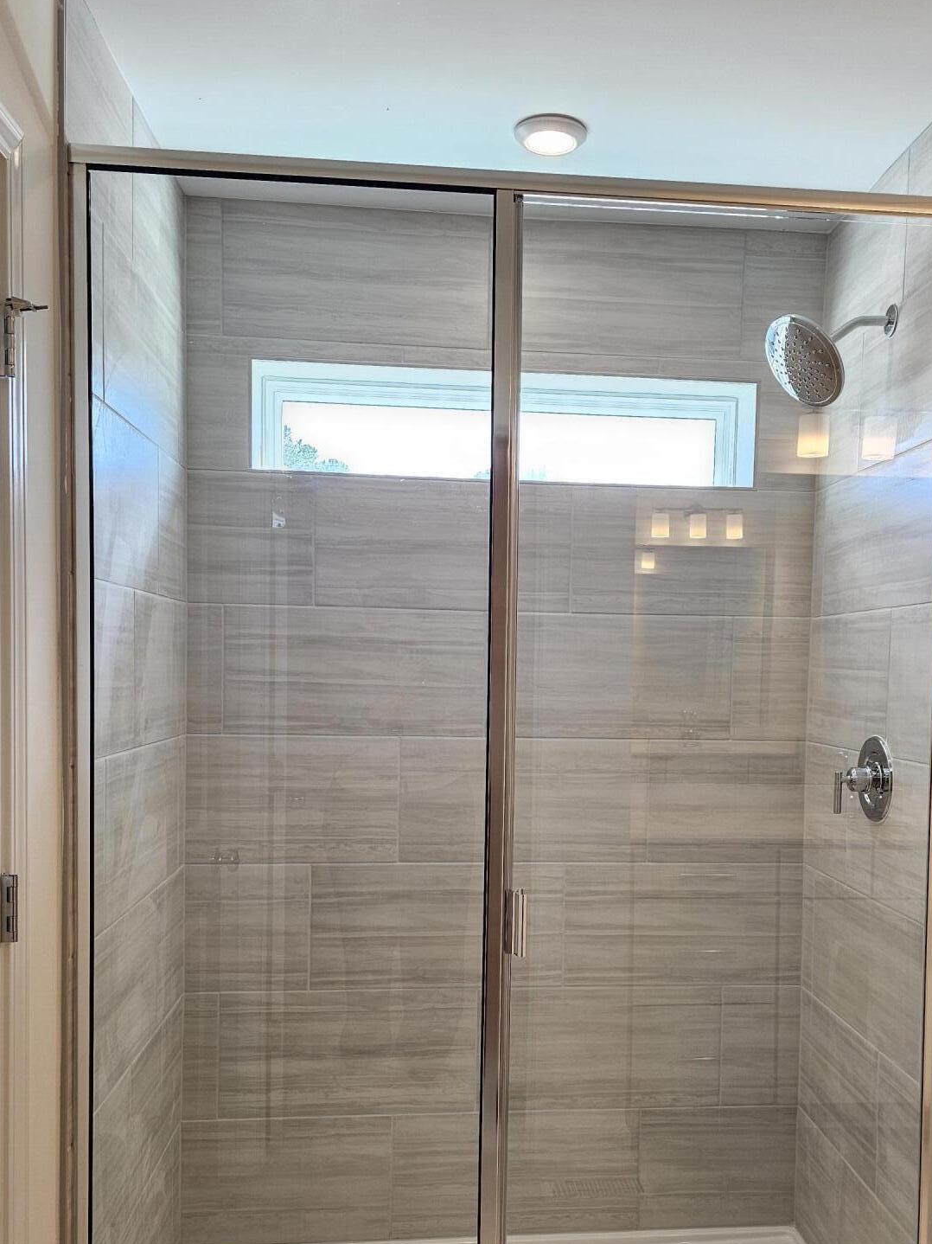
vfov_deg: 56.5
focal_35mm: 32
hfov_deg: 44.0
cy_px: 734
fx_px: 1149
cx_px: 538
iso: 100
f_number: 1.7
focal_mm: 6.3
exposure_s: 1/120
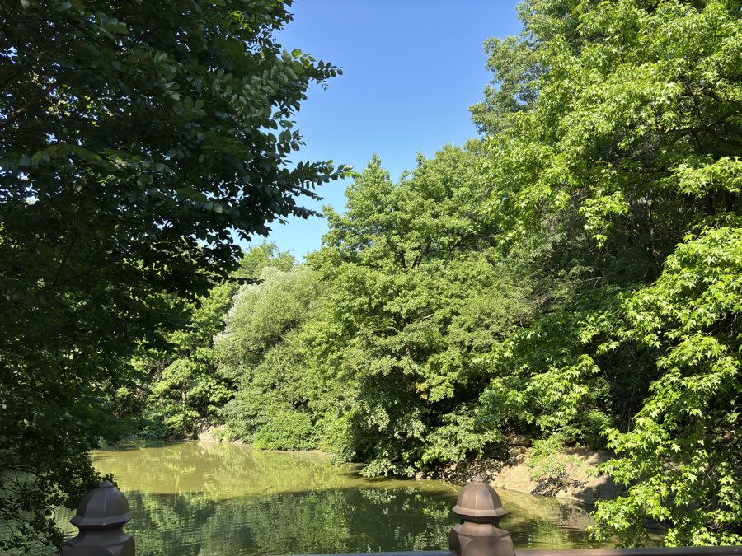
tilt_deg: +12.4
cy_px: 278
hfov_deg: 67.3
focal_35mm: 26
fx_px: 557
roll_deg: -0.2
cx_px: 371
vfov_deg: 53.1
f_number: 1.6
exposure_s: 1/865
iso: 50
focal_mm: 5.96
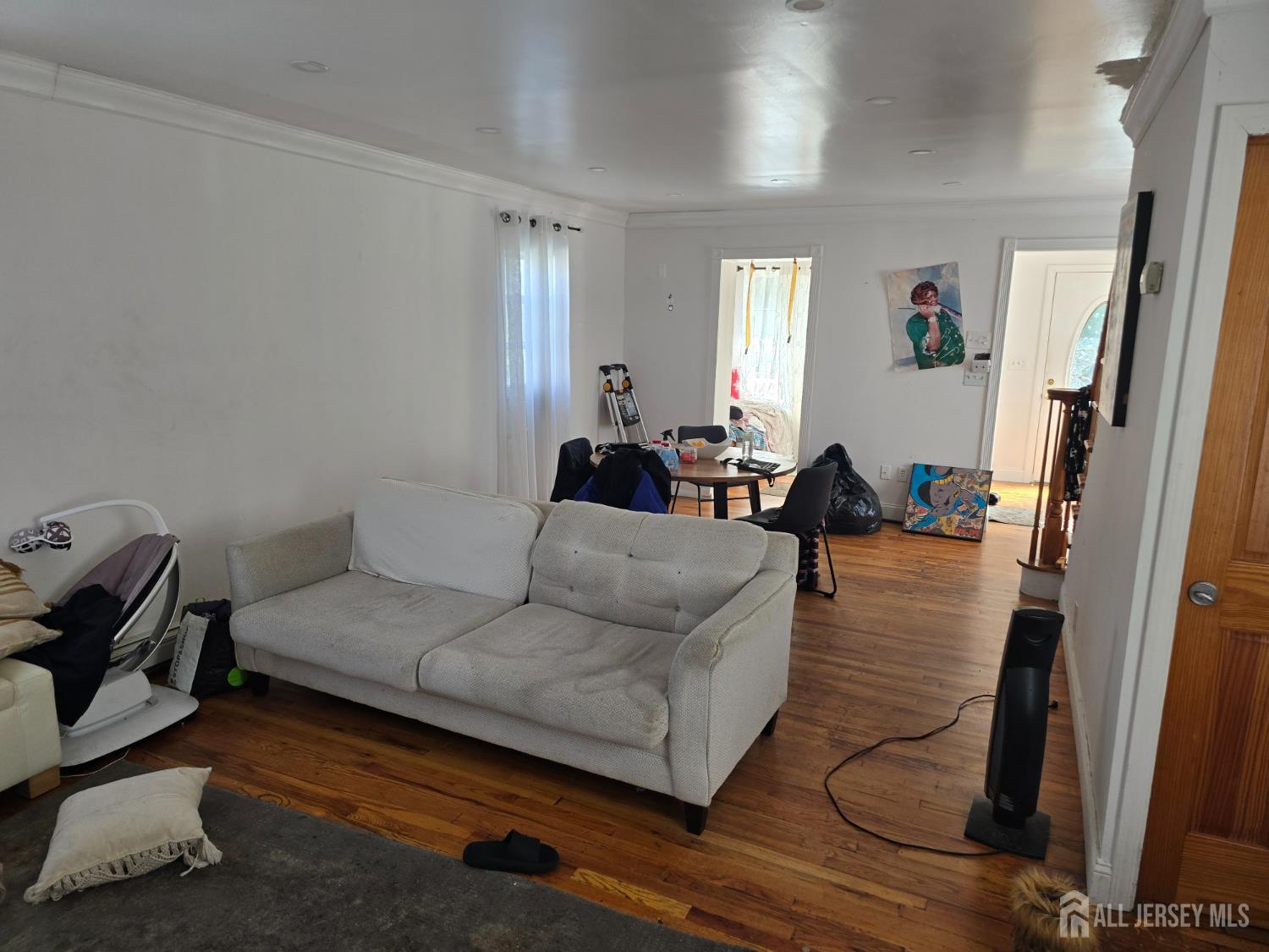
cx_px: 634
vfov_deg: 58.9
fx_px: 843
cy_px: 476
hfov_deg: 73.9
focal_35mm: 23
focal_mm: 6.3
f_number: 1.7
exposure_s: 1/180
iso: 100
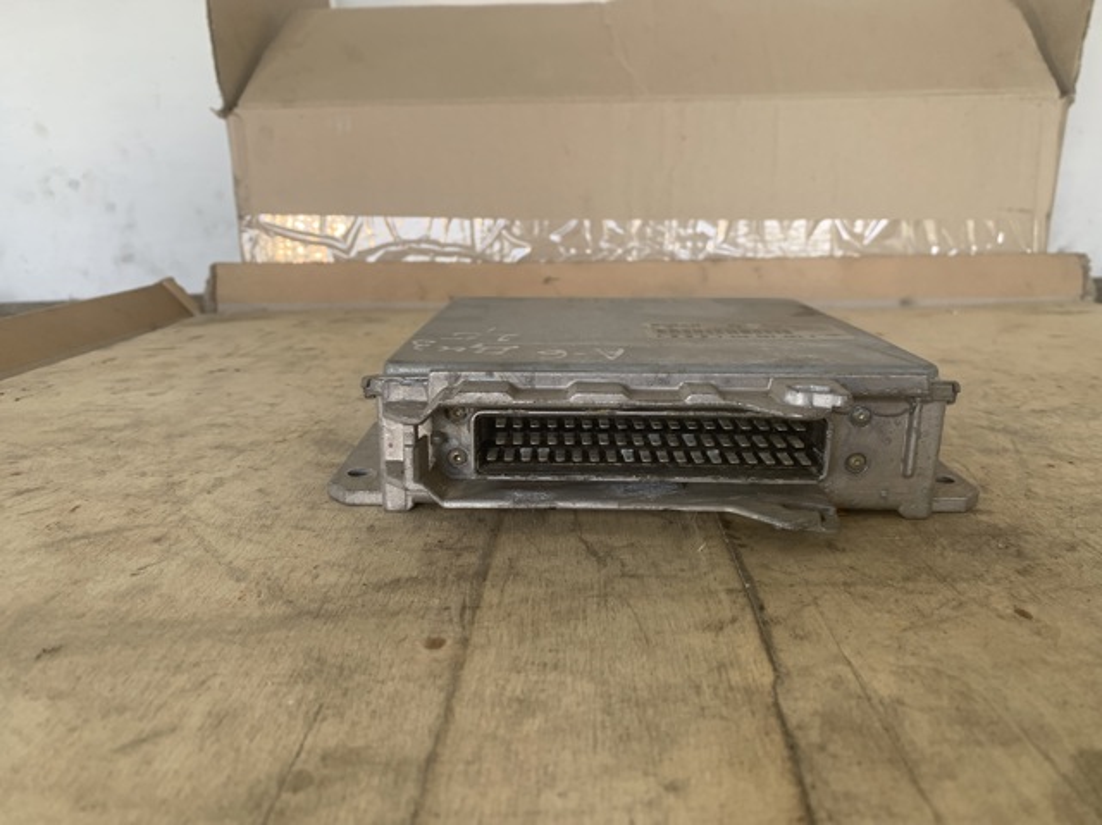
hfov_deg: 67.3
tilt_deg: -12.7
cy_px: 412
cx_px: 551
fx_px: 827
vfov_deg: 53.0
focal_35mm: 26
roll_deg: +1.5
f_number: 1.8
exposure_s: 1/121
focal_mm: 4.25
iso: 64
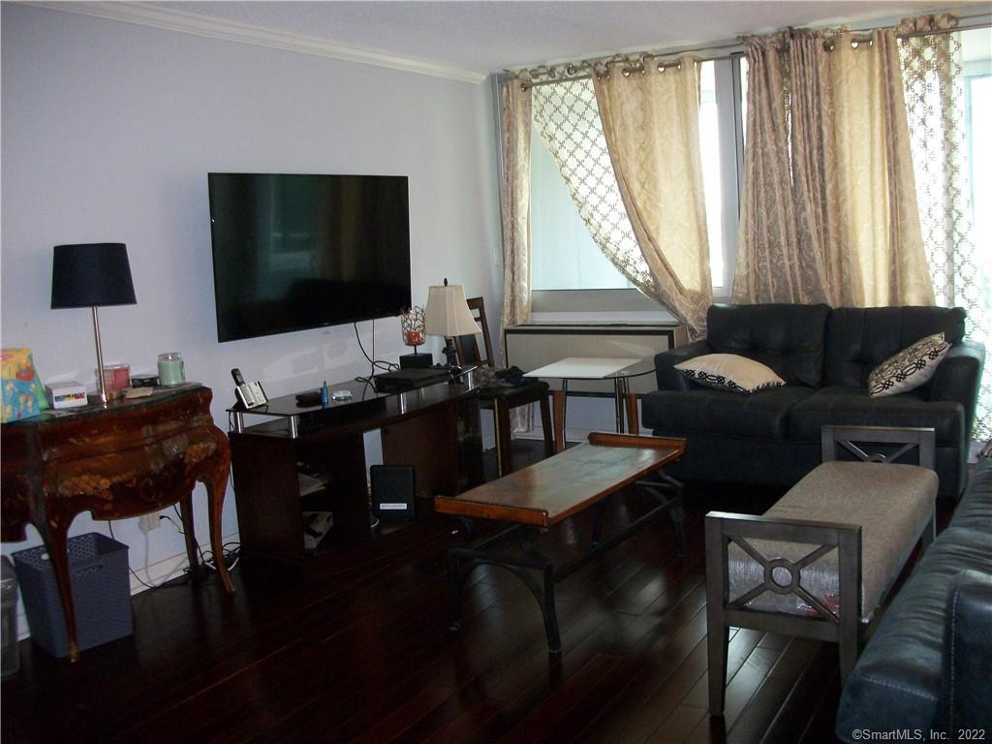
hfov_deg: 56.8
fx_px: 917
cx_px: 496
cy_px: 372
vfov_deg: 44.2
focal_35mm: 32
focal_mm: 5.7
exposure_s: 1/60
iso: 250
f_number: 2.9
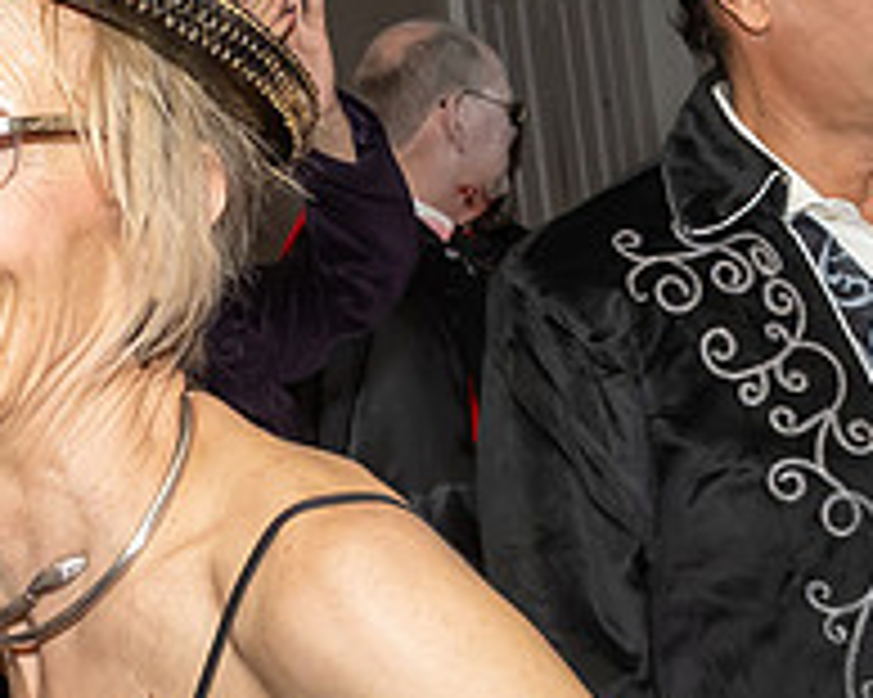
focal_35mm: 131
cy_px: 65
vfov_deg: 11.7
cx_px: -127
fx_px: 3383
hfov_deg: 14.3
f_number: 7.1
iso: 640
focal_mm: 18
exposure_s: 1/250
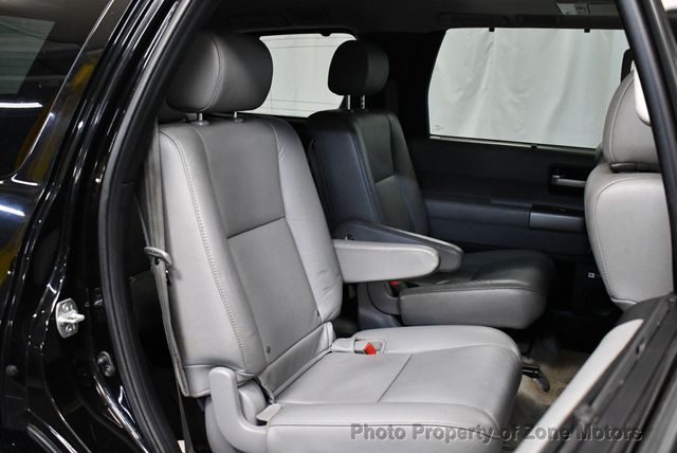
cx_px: 338
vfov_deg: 36.9
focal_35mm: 36
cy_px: 226
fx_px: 678
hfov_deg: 53.1
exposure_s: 1/125
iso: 3200
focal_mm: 18
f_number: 3.5
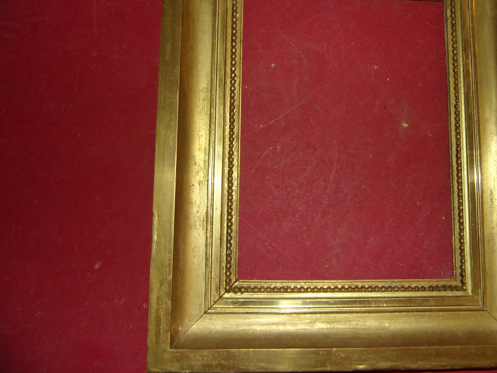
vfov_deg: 42.6
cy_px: 139
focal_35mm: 33
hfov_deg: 54.5
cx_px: 321
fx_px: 474
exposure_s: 1/34
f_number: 3.5
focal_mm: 4.5
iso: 200
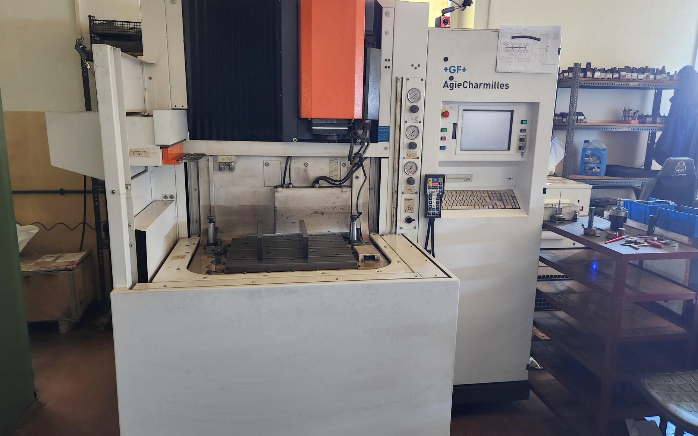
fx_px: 476
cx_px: 344
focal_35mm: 25
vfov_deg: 49.2
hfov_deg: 72.5
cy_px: 200
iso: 500
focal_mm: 5.4
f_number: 1.8
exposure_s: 1/25
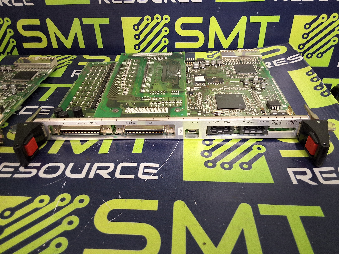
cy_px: 127
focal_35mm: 28
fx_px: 274
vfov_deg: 49.7
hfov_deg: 63.4
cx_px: 170
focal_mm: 2.91
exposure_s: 1/24
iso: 250
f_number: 1.9
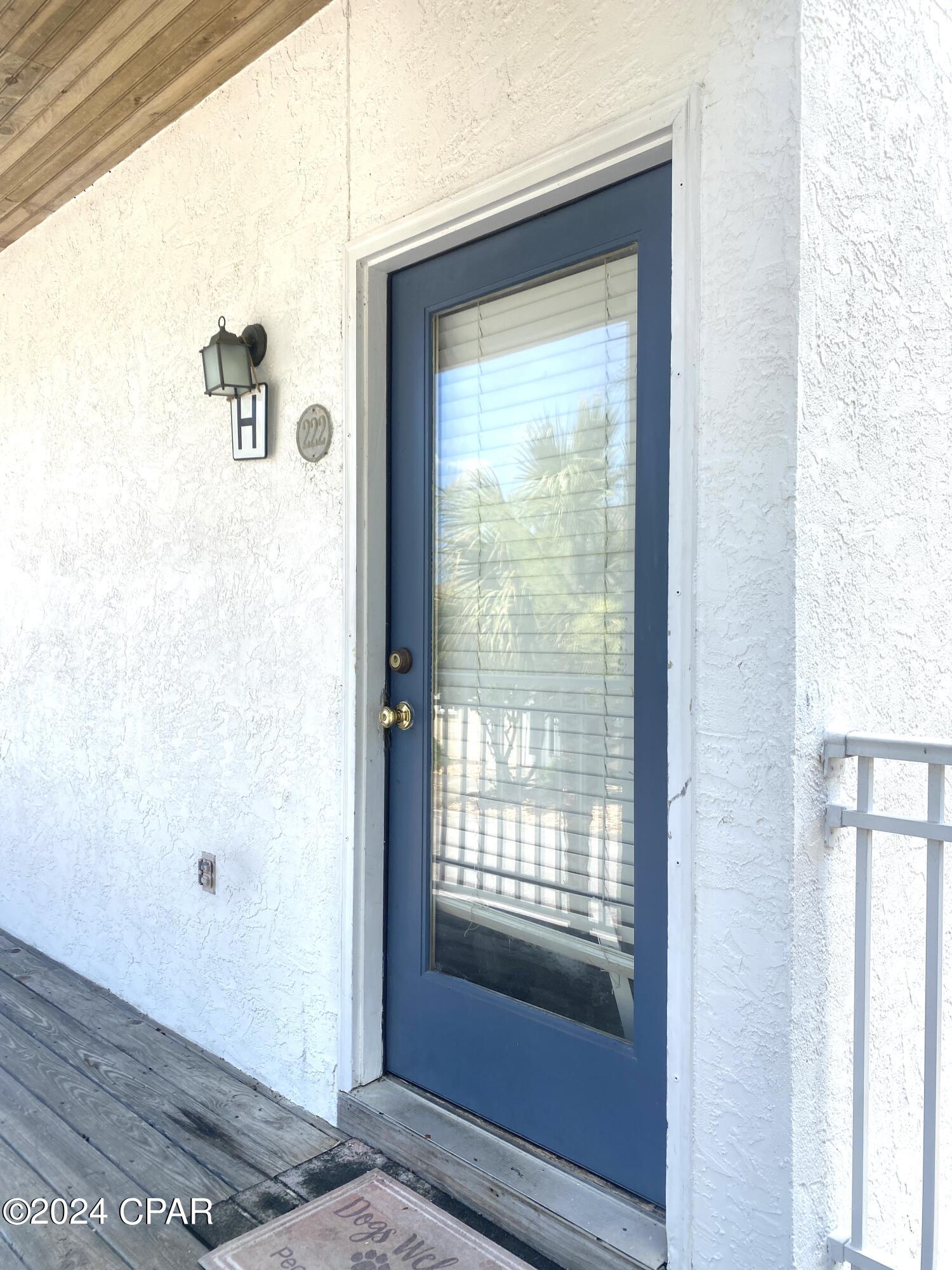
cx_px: 476
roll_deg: -1.1
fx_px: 953
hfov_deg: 53.1
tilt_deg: -0.8
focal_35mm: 26
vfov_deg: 67.3
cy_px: 635
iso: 32
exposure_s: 1/604
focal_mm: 4.25
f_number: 1.8
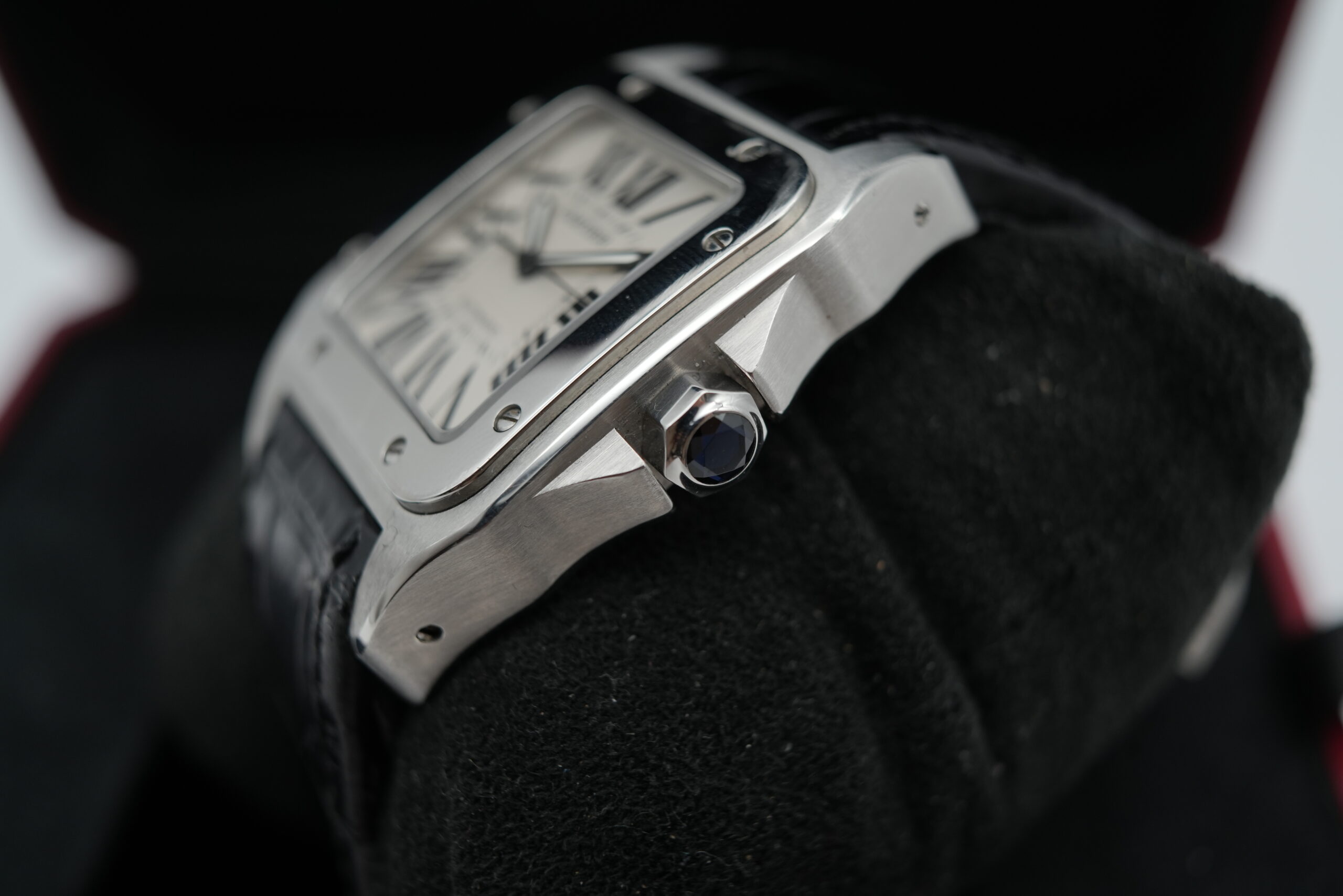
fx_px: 1306
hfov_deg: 54.4
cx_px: 672
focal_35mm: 35
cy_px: 448
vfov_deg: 37.9
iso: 400
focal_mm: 35
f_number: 5
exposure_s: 1/250
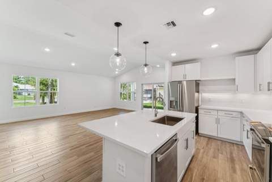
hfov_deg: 104.3
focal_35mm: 14
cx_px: 136
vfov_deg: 81.2
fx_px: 106
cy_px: 91
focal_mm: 14
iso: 200
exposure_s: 1/6
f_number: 8
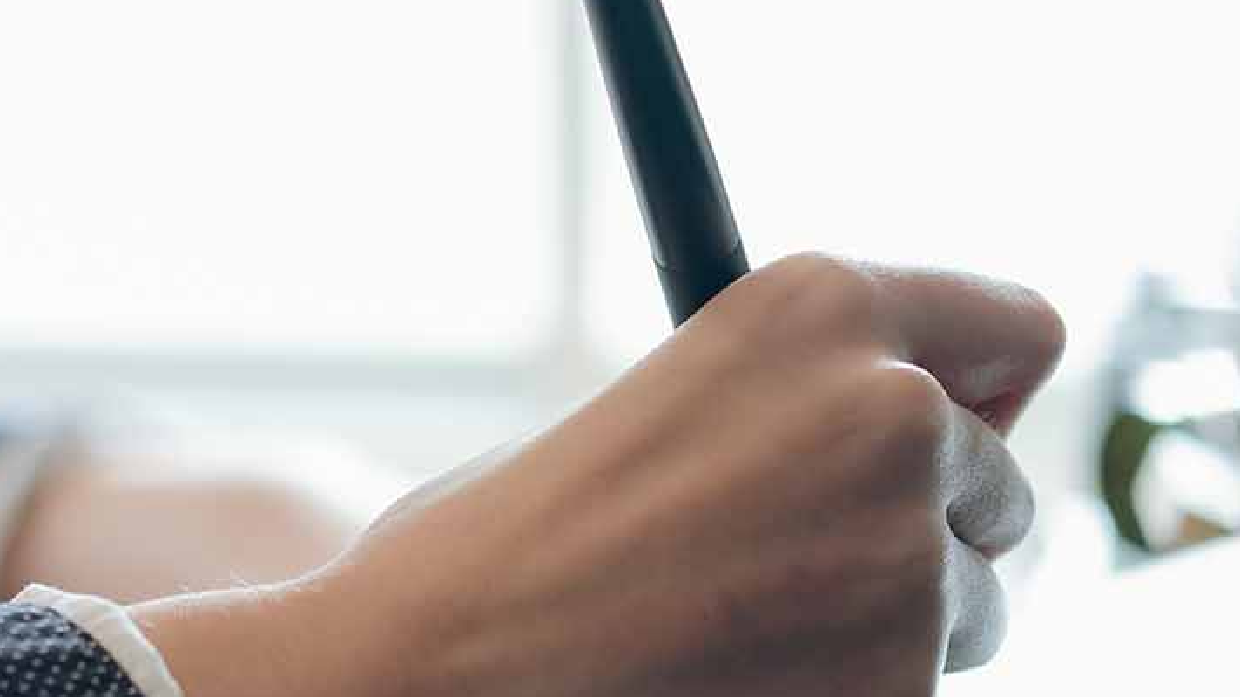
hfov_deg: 13.7
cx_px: 160
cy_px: 276
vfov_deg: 7.8
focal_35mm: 156
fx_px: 5128
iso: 250
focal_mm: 35
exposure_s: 1/250
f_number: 2
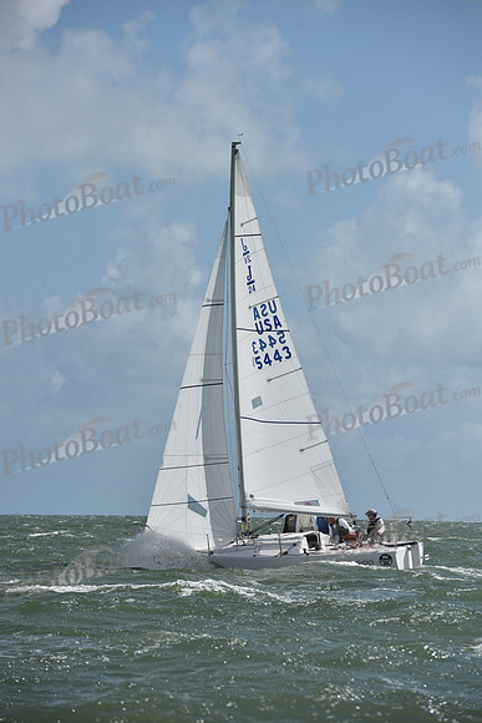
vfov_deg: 10.3
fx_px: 4014
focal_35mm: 200
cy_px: 362
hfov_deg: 6.9
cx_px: 241
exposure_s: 1/2000
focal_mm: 200
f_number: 9
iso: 250
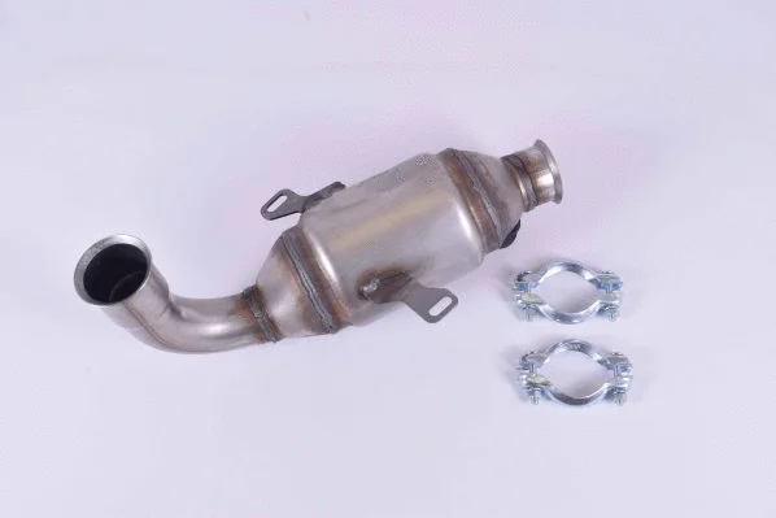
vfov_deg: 29.0
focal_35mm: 46
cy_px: 259
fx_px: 1003
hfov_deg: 42.3
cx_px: 388
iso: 400
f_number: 16
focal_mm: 31
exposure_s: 1/60
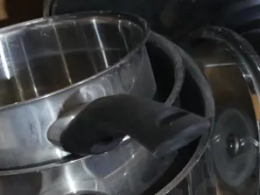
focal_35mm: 200
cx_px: 288
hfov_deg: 9.8
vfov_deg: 7.4
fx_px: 1503
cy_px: 142
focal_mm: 29
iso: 2000
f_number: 5.4
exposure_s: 1/60
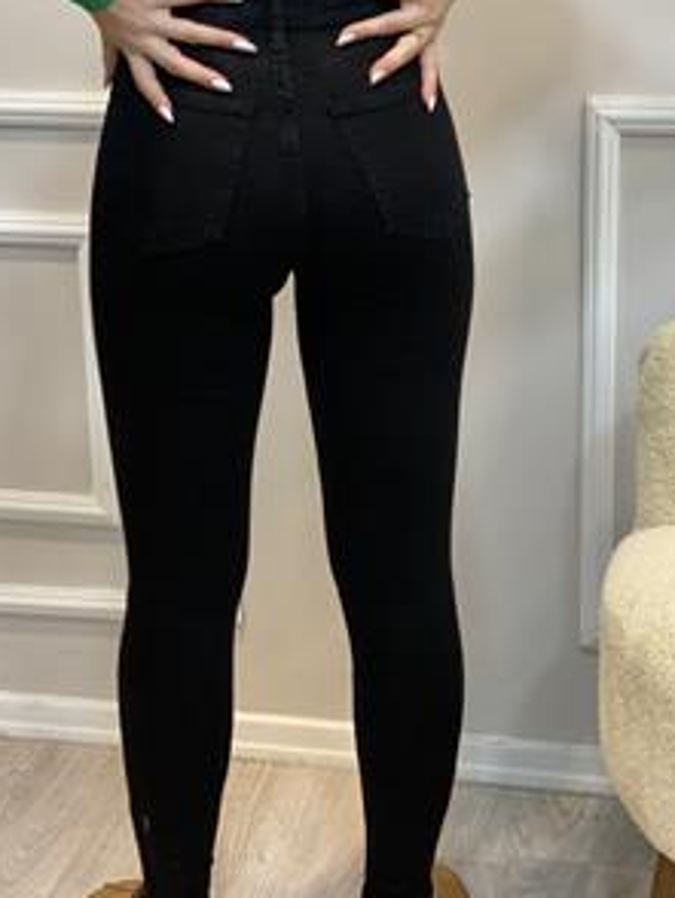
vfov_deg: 26.6
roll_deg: +1.6
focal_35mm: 73
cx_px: 360
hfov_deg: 20.2
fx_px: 1895
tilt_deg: -19.9
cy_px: 478
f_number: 2
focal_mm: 6
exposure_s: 1/100
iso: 160
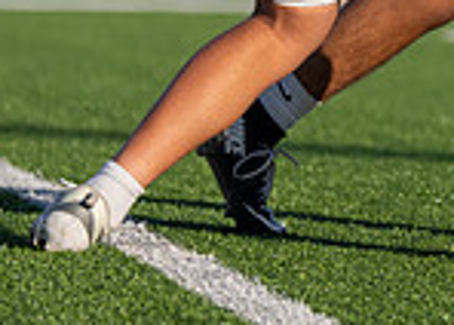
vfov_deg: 2.4
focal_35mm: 608
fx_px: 7847
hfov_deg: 3.3
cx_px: 687
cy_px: -293
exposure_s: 1/4000
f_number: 2.8
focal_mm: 117
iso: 160
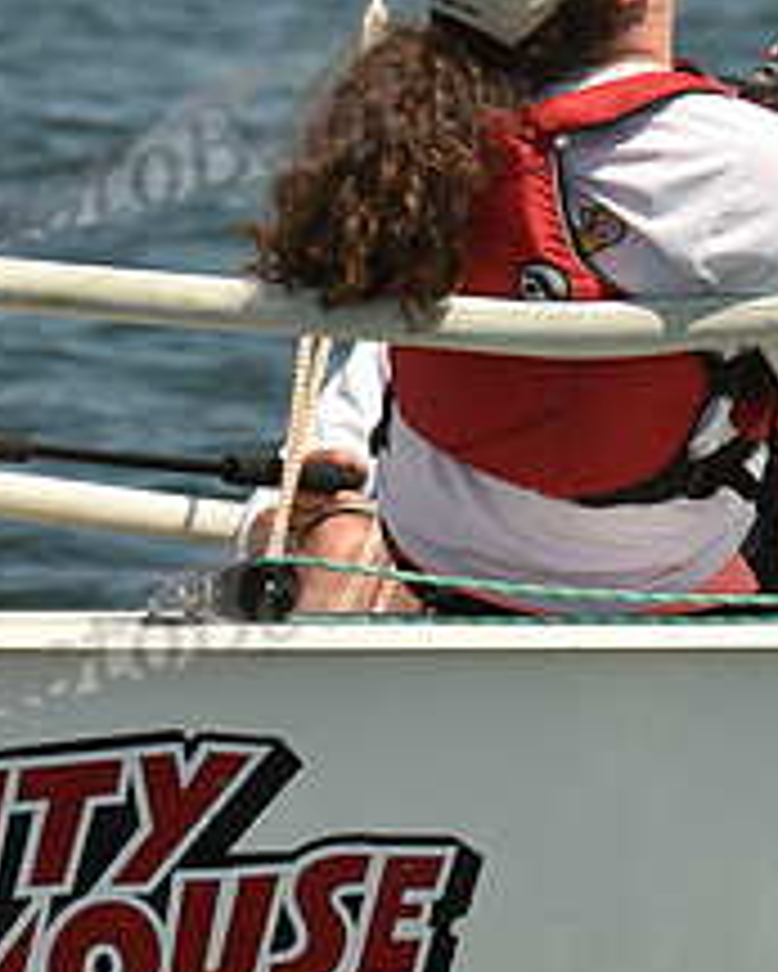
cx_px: 767
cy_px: 328
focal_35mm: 503
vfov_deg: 3.8
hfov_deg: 3.1
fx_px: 14467
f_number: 9
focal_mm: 200
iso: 320
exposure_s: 1/1250
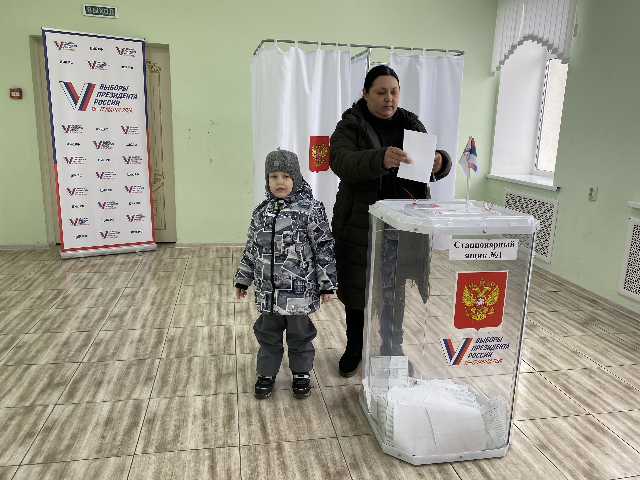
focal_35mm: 26
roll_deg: -0.8
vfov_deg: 53.1
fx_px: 481
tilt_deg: -13.4
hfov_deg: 67.3
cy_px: 240
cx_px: 320
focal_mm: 4.25
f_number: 1.8
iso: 50
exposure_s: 1/122
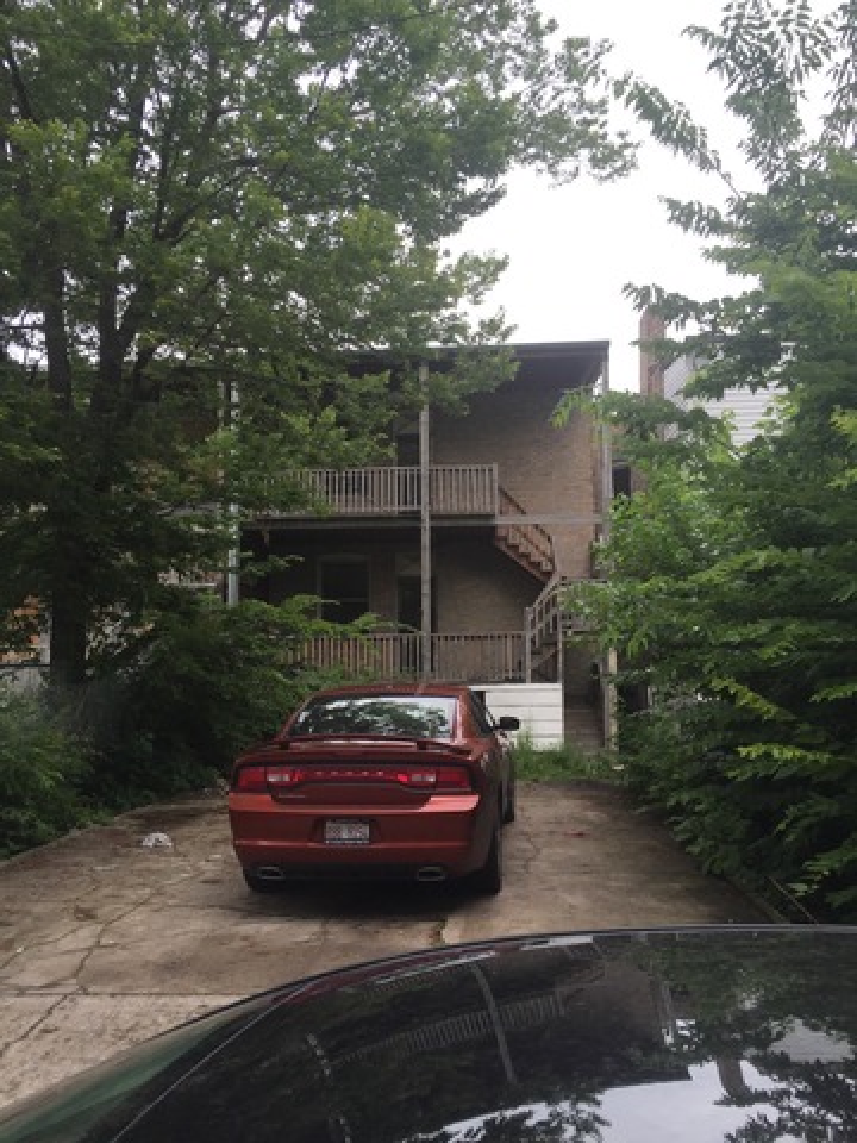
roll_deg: -0.3
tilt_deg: +7.1
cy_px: 572
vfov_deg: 61.7
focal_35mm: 29
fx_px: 957
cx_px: 428
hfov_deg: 48.2
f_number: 2.2
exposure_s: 1/581
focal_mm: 4.15
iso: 32
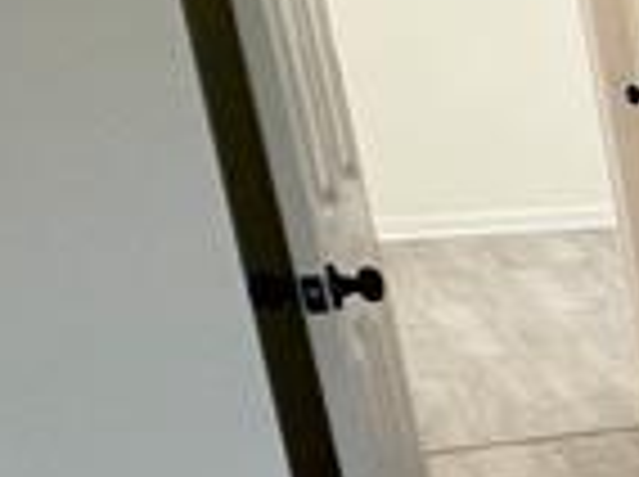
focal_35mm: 94
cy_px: 504
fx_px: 1732
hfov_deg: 11.6
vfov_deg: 15.3
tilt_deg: -18.0
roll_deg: -2.7
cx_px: 1894
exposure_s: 1/120
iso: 80
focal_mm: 1.57
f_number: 1.8
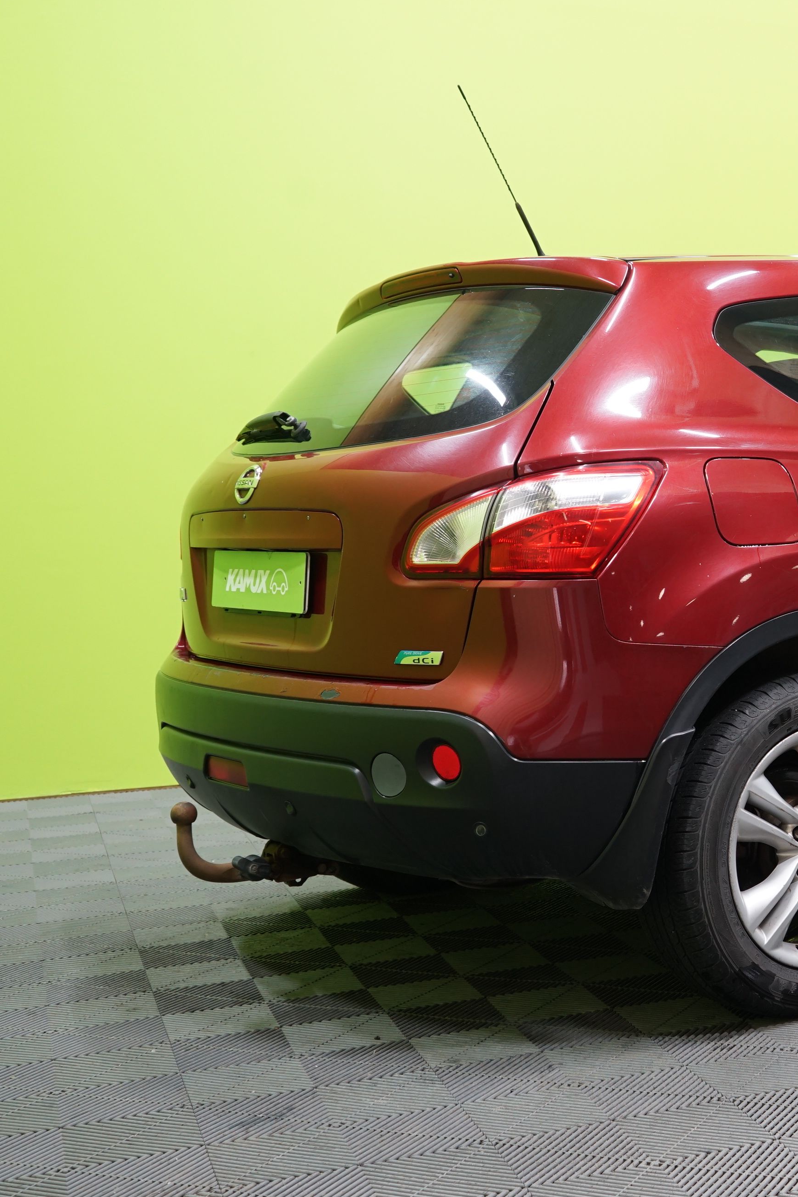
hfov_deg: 25.4
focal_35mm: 50
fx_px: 1662
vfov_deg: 39.6
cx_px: 839
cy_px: 602
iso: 640
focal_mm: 33
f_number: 5
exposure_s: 1/30
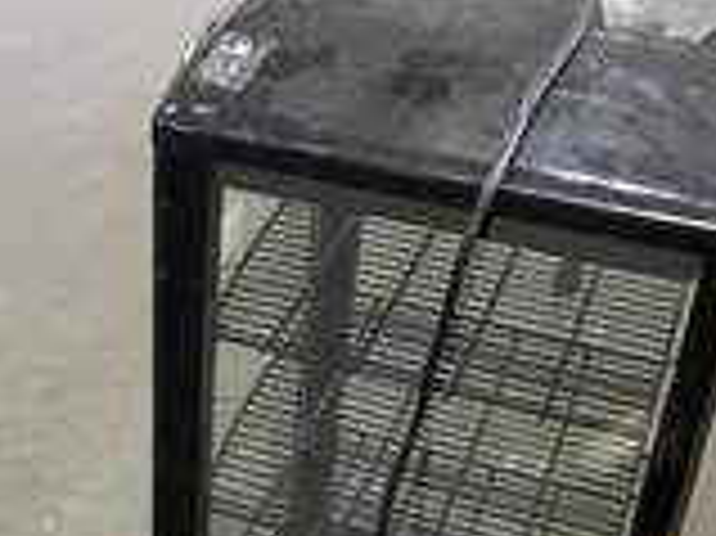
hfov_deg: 26.5
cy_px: 486
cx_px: 212
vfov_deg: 19.7
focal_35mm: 73
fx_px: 1509
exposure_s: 1/40
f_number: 1.8
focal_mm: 3
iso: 250
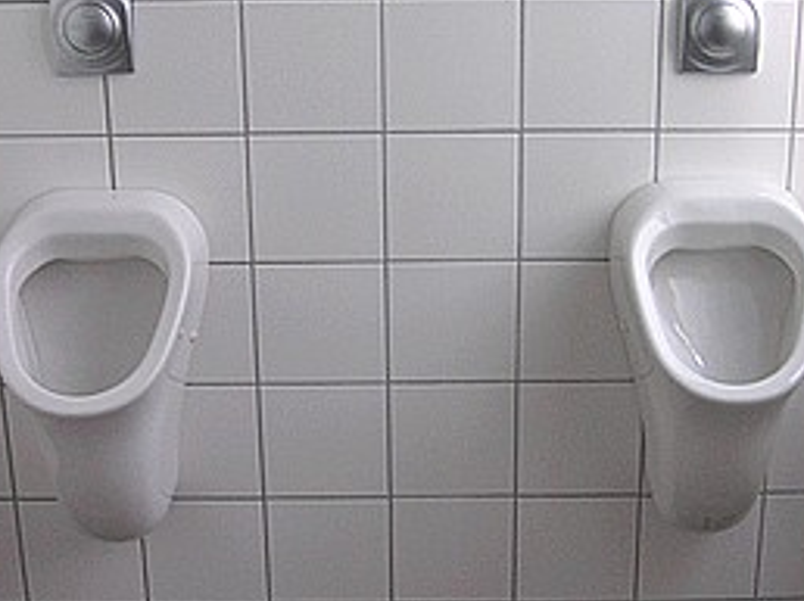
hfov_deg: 29.4
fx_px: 1532
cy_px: 300
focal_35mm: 66
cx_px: 421
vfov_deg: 22.2
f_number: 2.8
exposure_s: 1/45
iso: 80
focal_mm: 6.1
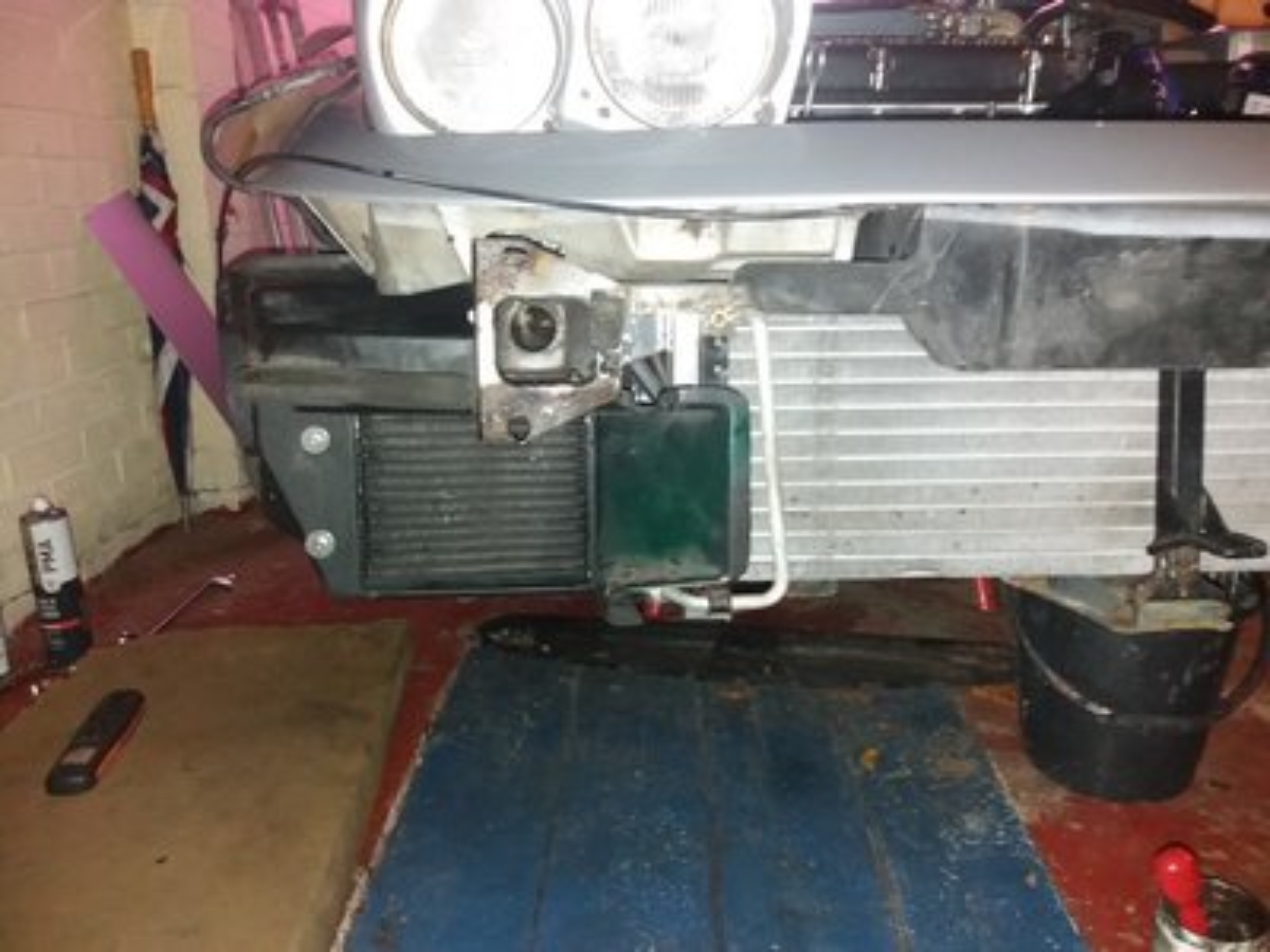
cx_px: 635
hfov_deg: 63.4
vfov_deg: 49.7
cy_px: 476
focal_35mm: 28
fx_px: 1027
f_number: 1.9
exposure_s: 1/15
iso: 250
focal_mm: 3.7
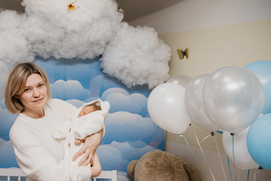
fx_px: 354
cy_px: 103
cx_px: 84
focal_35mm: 47
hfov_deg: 41.2
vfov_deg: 28.6
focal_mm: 34
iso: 160
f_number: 4
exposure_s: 1/160
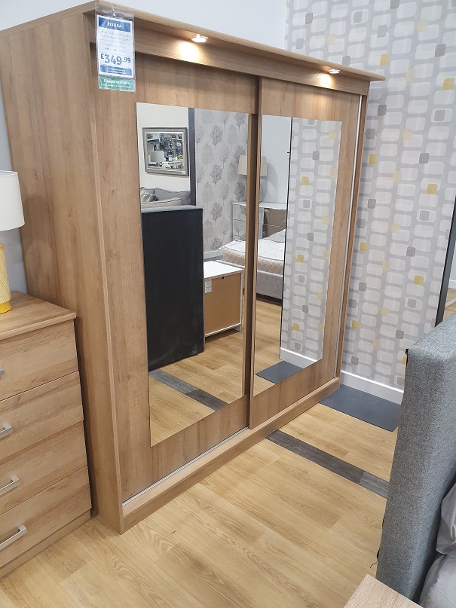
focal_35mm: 26
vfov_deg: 67.3
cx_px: 228
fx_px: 457
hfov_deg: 53.1
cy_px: 304
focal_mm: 4.32
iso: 320
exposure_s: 1/100
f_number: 2.4
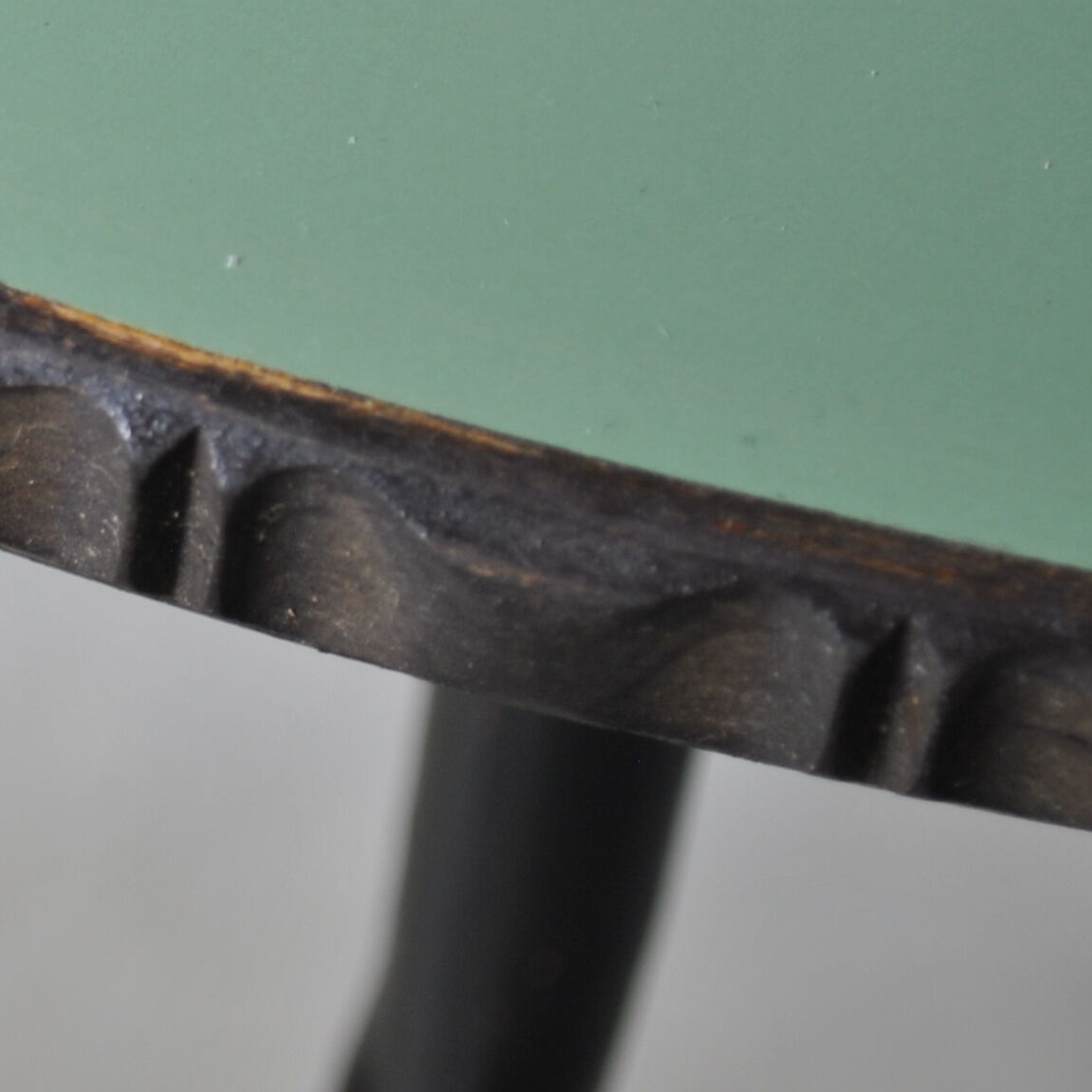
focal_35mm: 194
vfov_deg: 9.0
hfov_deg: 8.8
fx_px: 6940
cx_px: -368
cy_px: 254
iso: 100
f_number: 5.3
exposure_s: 1/25
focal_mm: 45
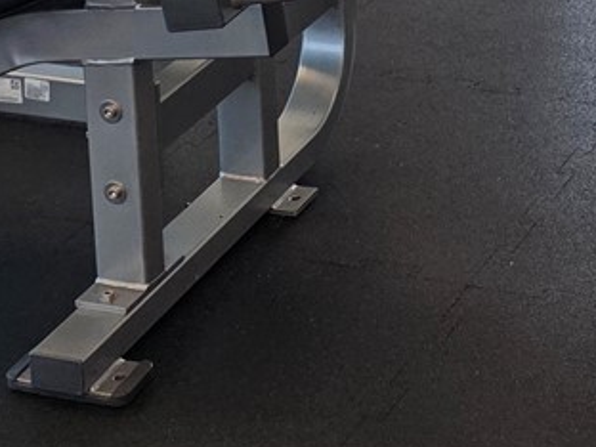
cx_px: 621
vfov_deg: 11.8
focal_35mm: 118
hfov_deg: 16.3
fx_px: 2032
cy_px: -292
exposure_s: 1/120
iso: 125
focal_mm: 6.3
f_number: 1.7
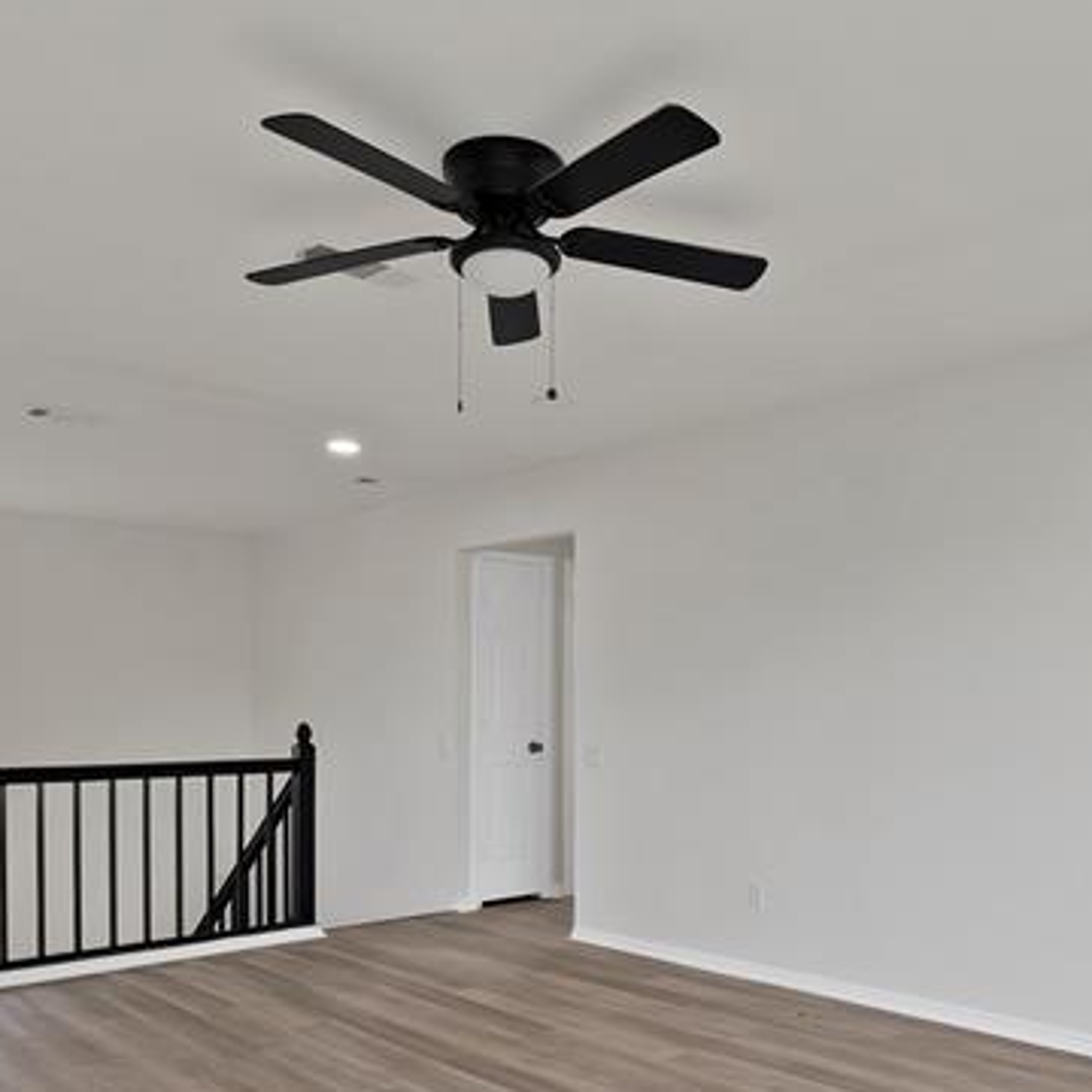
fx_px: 1035
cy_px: 713
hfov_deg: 55.2
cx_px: 652
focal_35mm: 29
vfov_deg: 54.7
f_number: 9
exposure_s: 1/2.5
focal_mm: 12
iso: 640
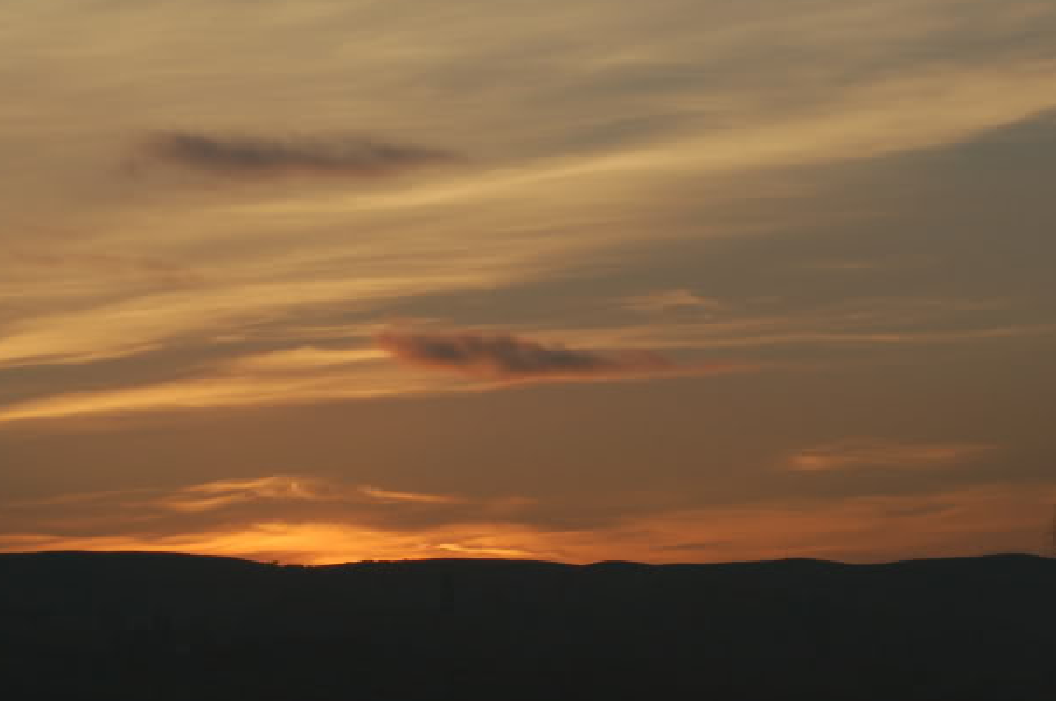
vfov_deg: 7.7
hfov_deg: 11.6
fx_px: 5185
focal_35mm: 177
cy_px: 414
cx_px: 231
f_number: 11
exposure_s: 1/400
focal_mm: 70
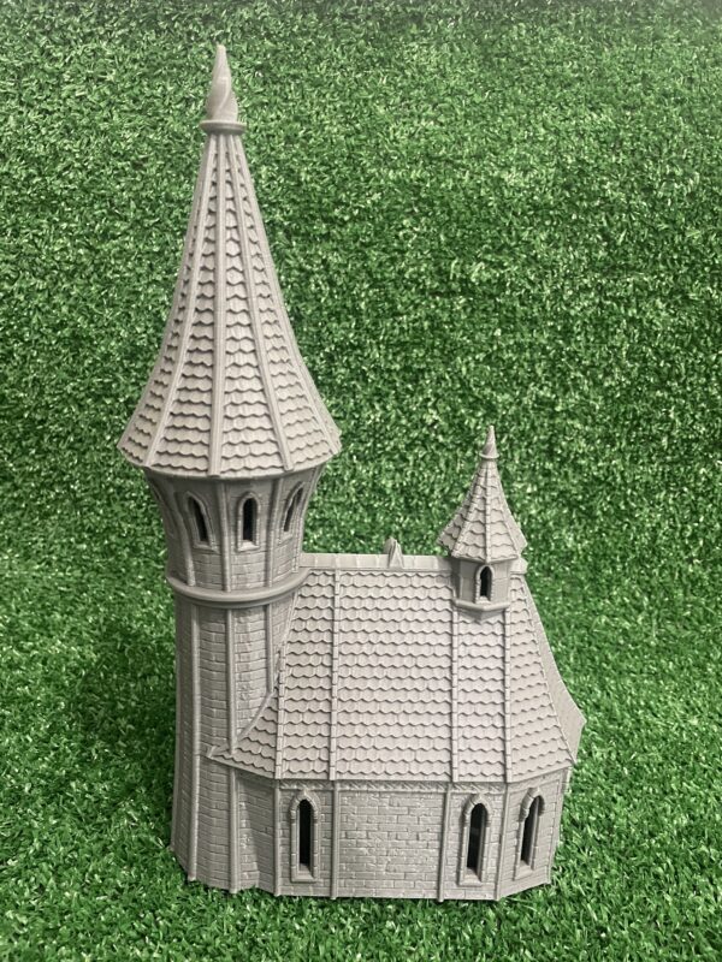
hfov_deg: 53.1
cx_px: 361
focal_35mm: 26
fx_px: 723
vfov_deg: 67.3
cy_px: 481
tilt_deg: -16.6
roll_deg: -1.1
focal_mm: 4.2
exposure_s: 1/33
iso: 320
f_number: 1.6
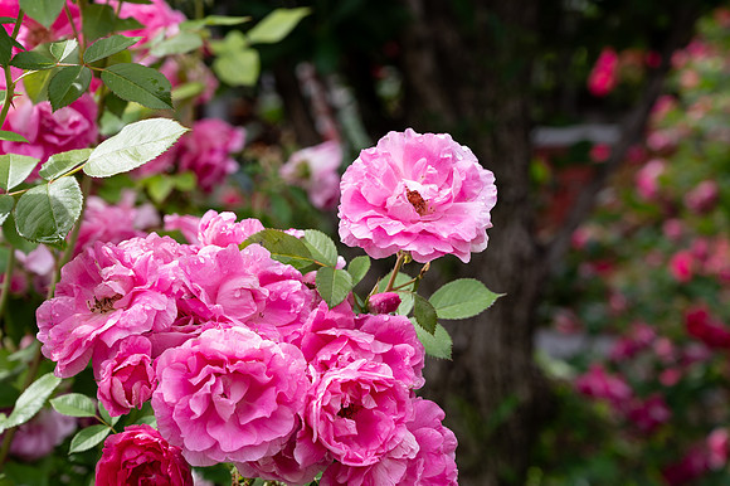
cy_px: 193
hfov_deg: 24.0
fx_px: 1713
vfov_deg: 16.1
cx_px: 415
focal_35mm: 85
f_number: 5.6
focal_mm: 70
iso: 100
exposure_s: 1/320
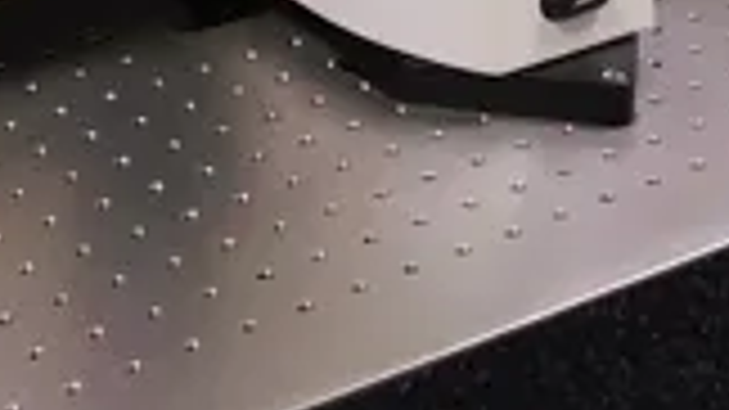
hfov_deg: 16.9
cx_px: 4
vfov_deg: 9.1
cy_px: -460
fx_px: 2396
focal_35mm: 124
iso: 125
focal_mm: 4
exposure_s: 1/30
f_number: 3
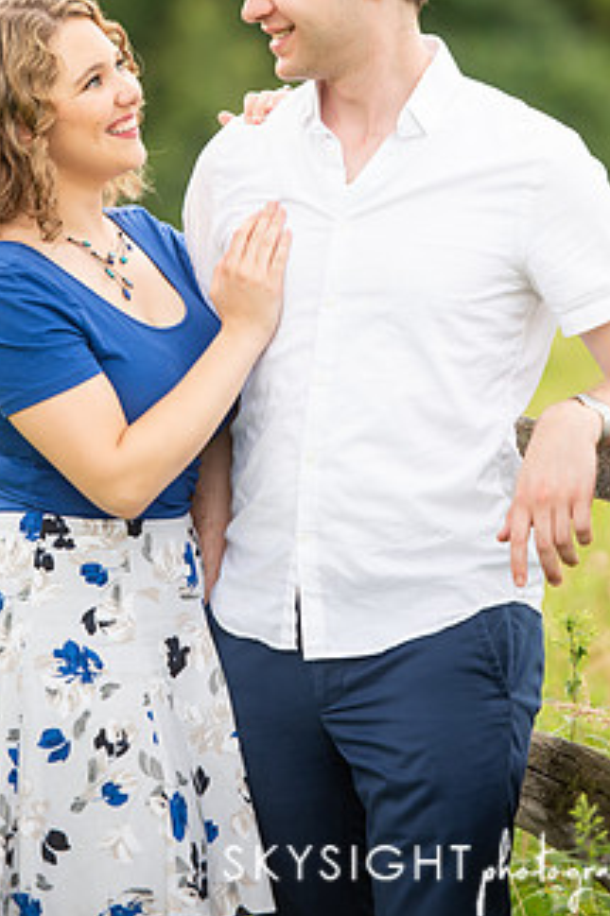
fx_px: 5852
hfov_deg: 6.0
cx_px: 289
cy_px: 295
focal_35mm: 230
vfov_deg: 8.9
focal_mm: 165
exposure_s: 1/500
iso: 200
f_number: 2.8
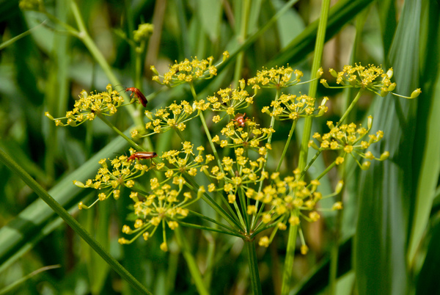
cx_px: 220
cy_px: 148
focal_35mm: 202
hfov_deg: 10.1
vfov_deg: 6.8
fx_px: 2479
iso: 320
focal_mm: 135
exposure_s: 1/500
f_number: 11
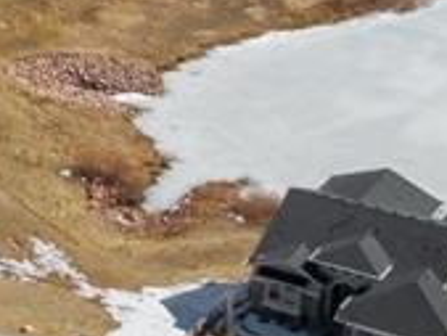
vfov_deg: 10.0
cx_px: -259
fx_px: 1874
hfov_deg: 12.8
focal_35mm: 145
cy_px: -122
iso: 100
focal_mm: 4.39
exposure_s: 1/50
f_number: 2.8
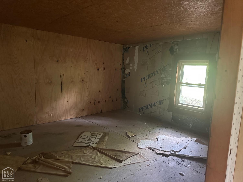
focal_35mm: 24
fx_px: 168
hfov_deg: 71.6
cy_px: 91
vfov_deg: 56.8
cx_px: 122
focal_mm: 6.86
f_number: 1.78
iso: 1000
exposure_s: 1/40
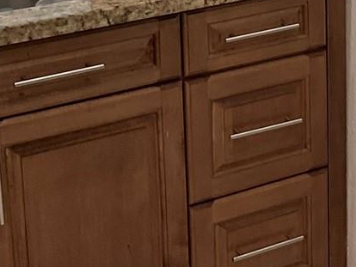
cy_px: -128
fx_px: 1153
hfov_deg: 16.3
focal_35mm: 112
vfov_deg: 12.6
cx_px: 500
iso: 50
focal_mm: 3
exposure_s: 1/60
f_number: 1.8
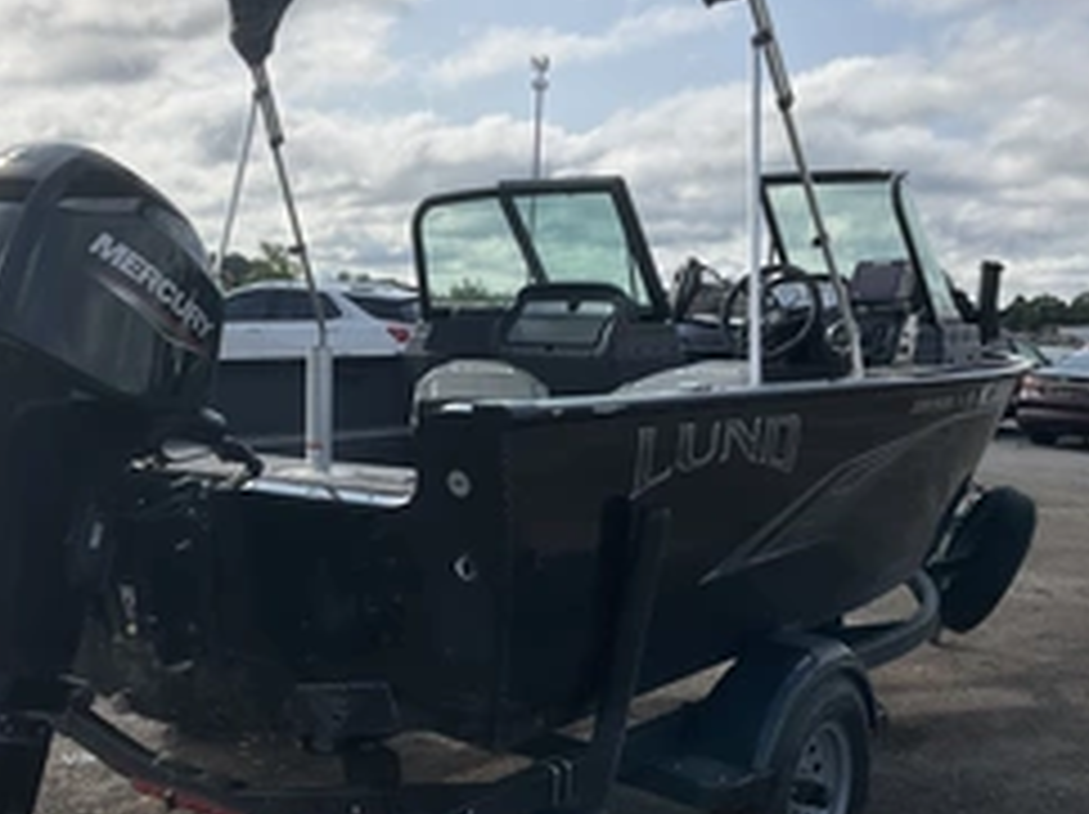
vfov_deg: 30.2
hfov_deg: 39.6
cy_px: 441
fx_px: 1509
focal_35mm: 48
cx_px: 459
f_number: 1.8
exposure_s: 1/3125
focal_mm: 3
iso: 25
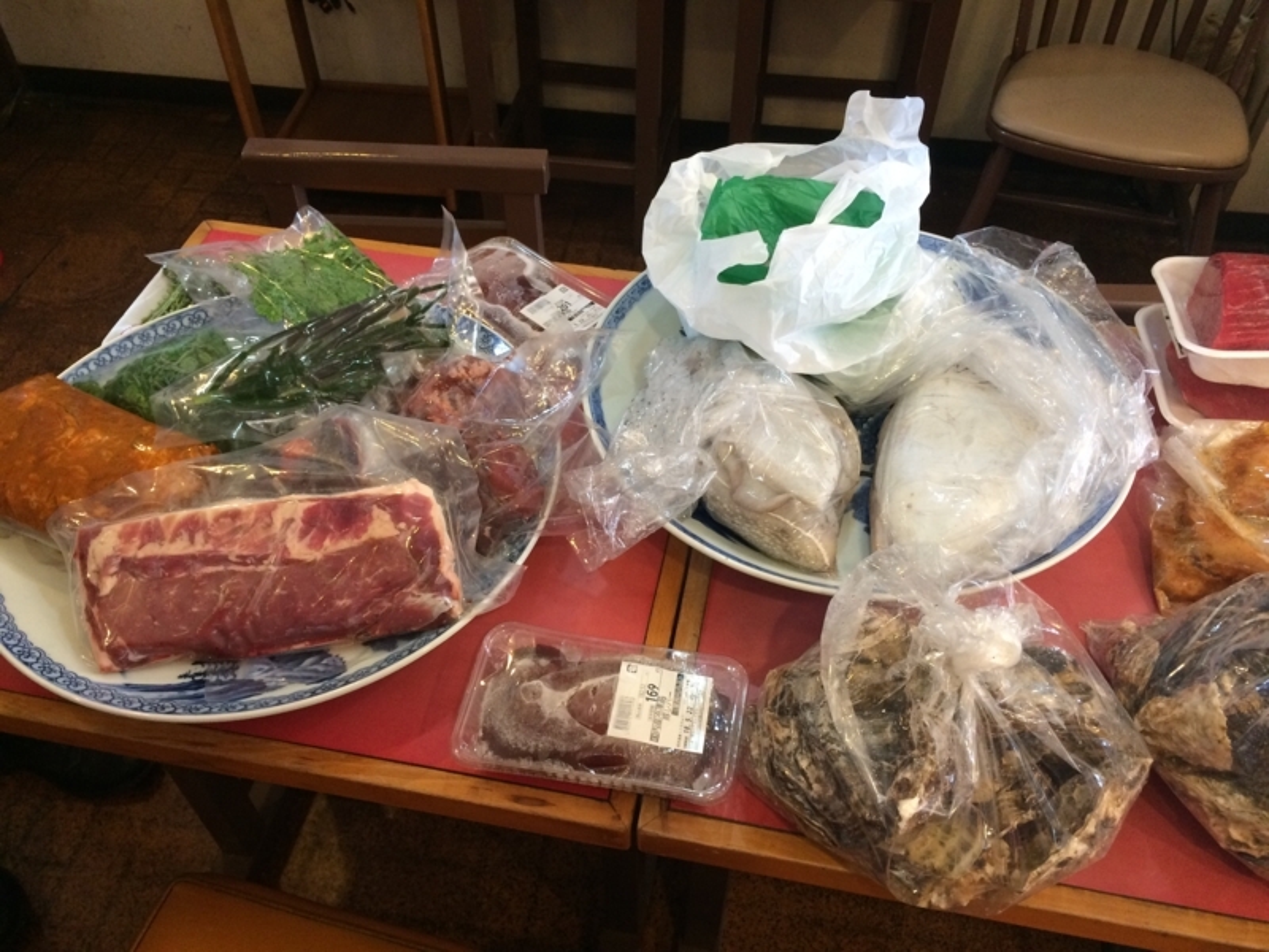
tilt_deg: -50.2
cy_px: 476
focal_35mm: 29
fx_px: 1063
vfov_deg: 48.2
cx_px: 634
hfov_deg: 61.7
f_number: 2.2
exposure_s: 1/30
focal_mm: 4.15
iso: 160
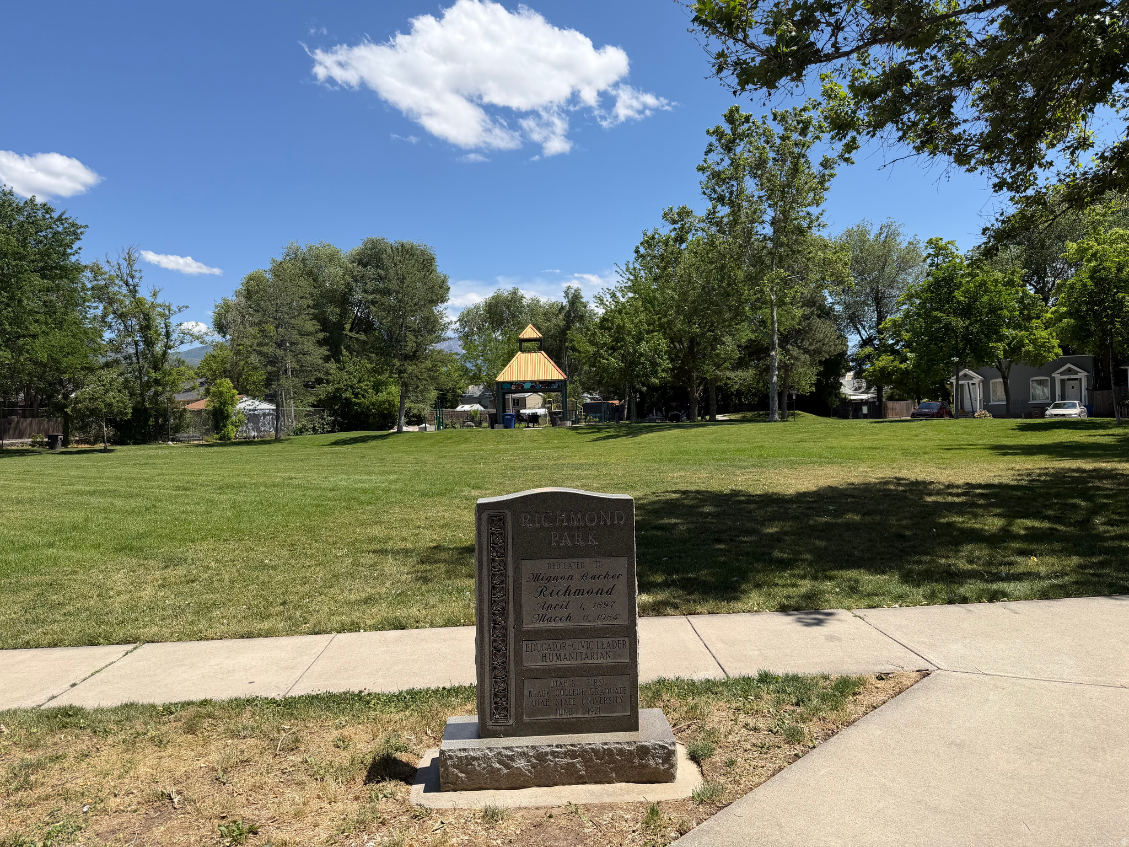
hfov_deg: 71.6
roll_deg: +2.9
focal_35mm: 24
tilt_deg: -1.9
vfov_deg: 56.8
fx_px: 783
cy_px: 424
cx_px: 564
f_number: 1.78
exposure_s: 1/4167
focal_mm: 6.76
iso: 80
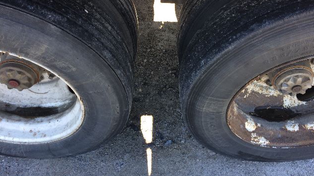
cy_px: 61
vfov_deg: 36.3
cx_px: 158
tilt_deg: -46.8
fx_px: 266
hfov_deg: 61.0
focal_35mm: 32
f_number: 2.2
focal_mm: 4.15
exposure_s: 1/120
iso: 32
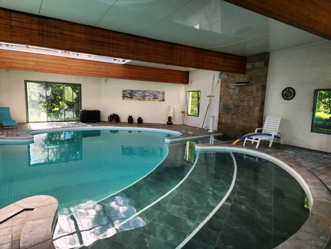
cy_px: 124
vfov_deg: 58.9
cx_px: 166
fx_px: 220
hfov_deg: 73.9
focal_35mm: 23
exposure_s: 1/180
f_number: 1.8
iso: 64
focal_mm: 5.4
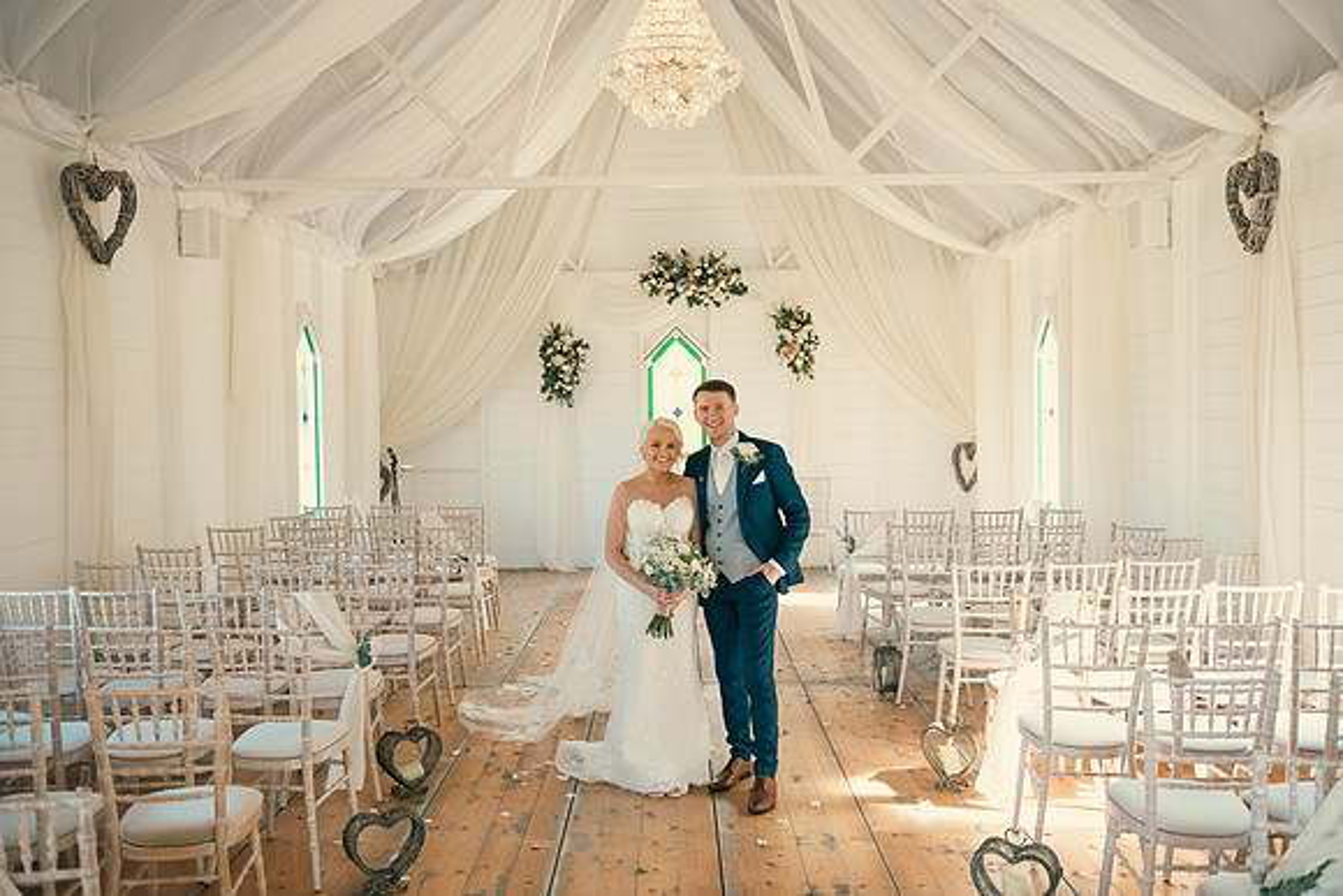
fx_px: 1157
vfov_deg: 42.3
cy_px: 448
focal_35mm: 31
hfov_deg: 60.3
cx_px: 672
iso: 400
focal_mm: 31
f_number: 3.5
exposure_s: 1/200
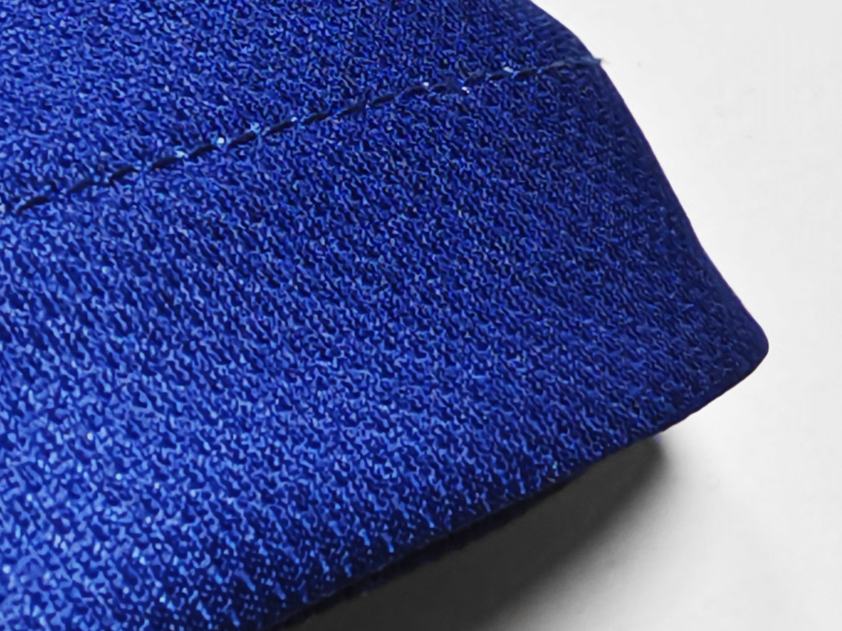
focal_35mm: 81
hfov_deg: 20.8
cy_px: -211
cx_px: -392
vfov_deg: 17.0
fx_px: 1970
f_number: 2.2
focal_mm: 2.59
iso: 315
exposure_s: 1/100
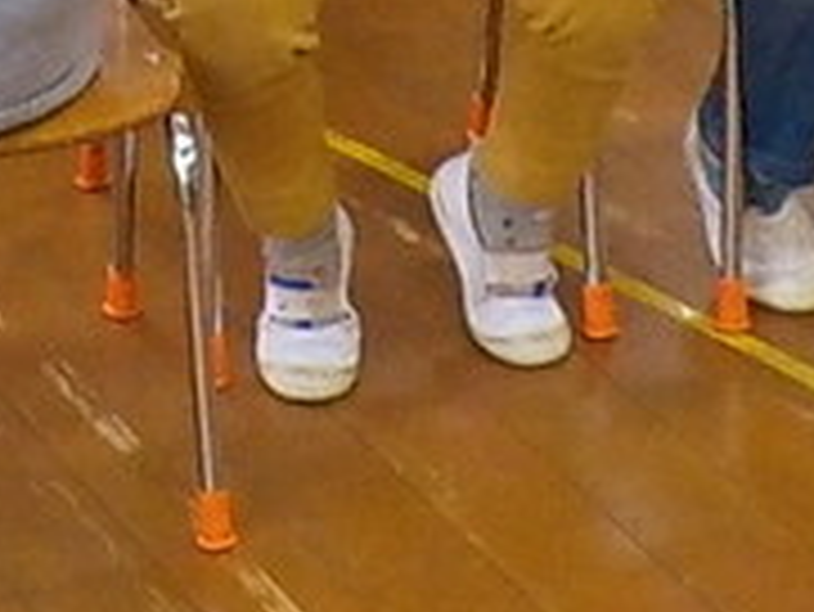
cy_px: -878
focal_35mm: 199
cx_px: 144
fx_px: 4683
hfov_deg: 9.9
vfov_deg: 7.0
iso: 280
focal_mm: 4.1
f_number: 3.3
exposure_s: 1/30
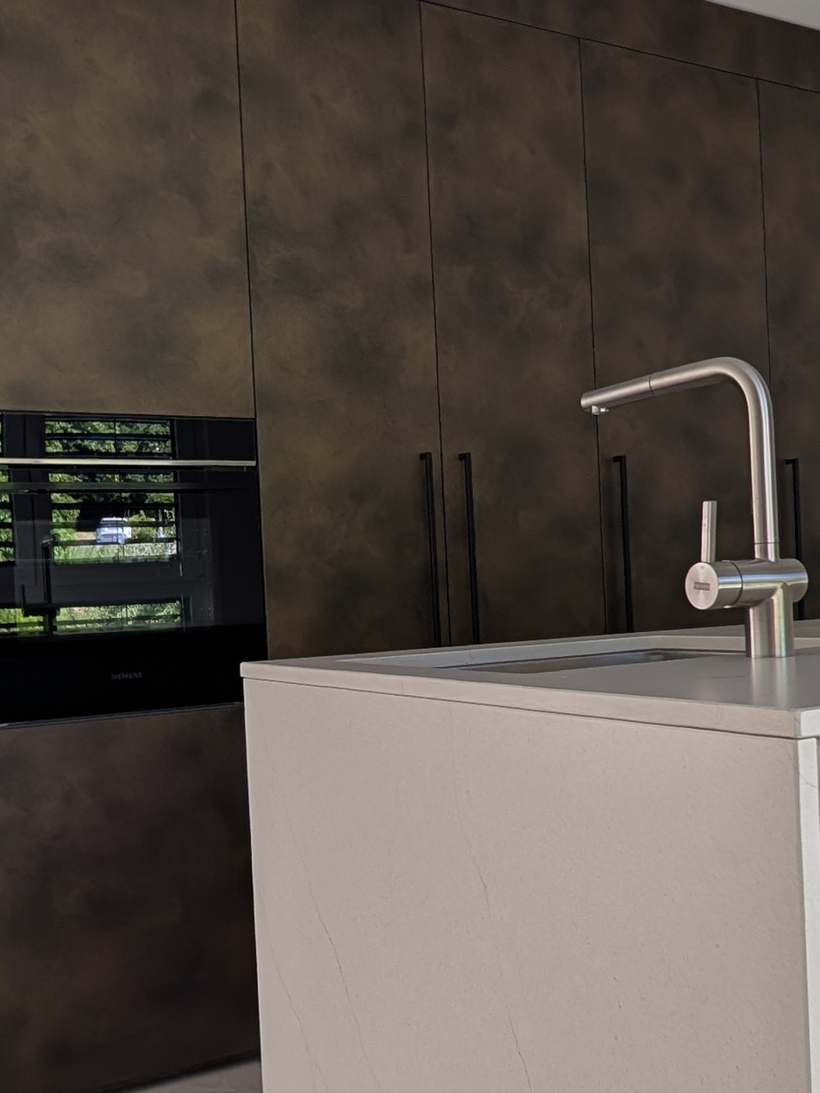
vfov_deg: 52.5
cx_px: 435
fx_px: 1105
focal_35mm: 35
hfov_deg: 40.7
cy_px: 616
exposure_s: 1/147
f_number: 1.7
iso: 72
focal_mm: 2.02
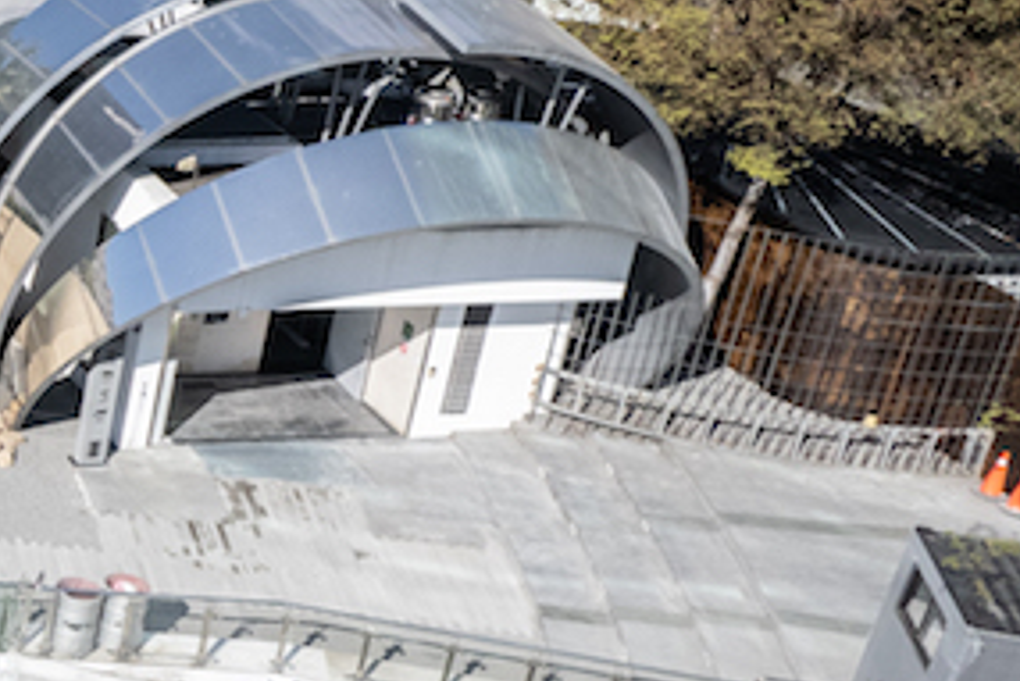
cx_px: -861
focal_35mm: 84
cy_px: 349
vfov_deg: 16.3
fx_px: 2381
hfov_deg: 18.4
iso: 200
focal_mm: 8.38
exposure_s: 1/4000
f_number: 2.8
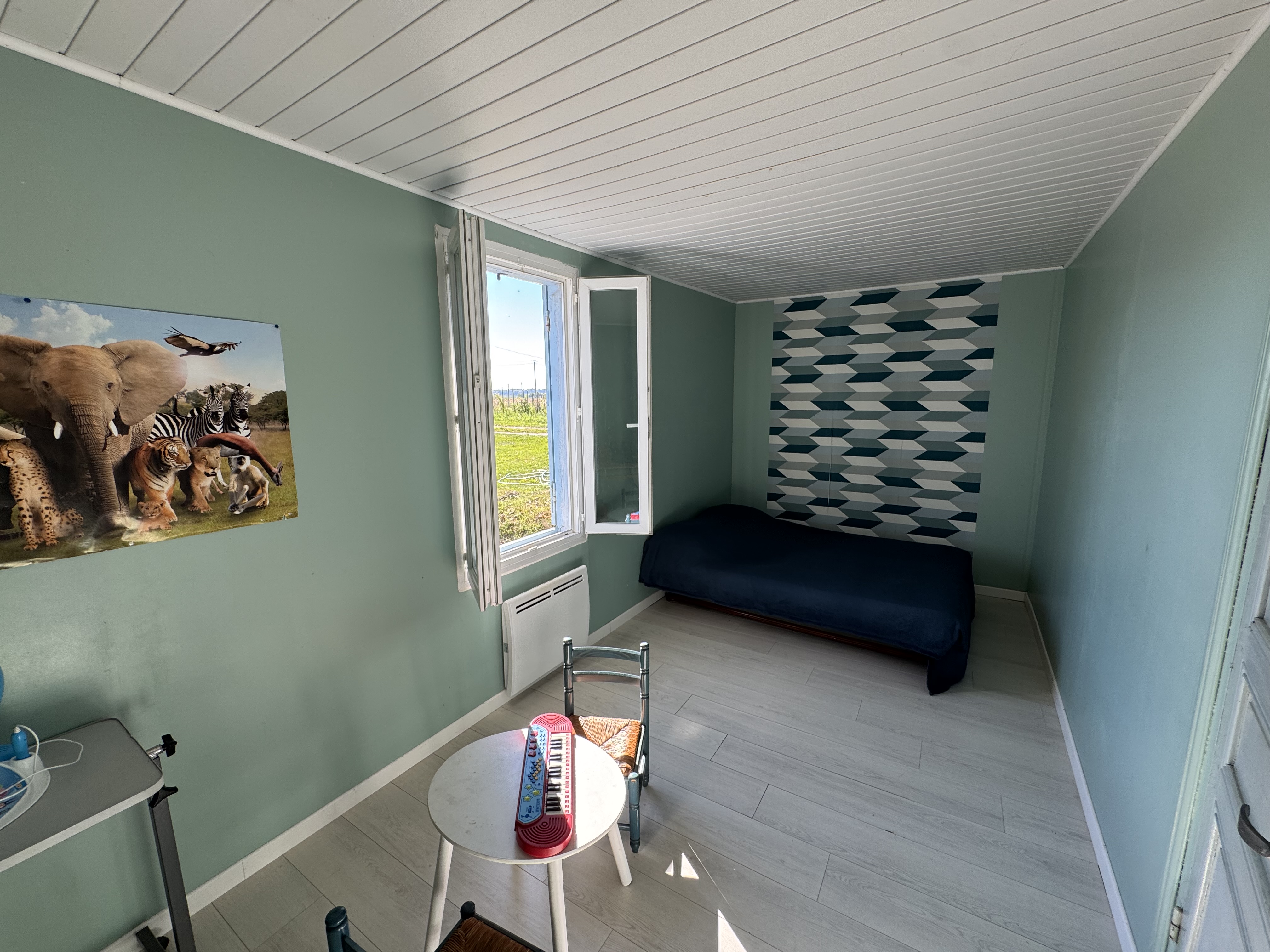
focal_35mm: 14
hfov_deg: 102.1
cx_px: 635
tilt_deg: -8.8
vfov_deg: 85.7
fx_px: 514
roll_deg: +1.0
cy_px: 476
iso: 40
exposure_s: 1/176
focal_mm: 2.22
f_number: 2.2
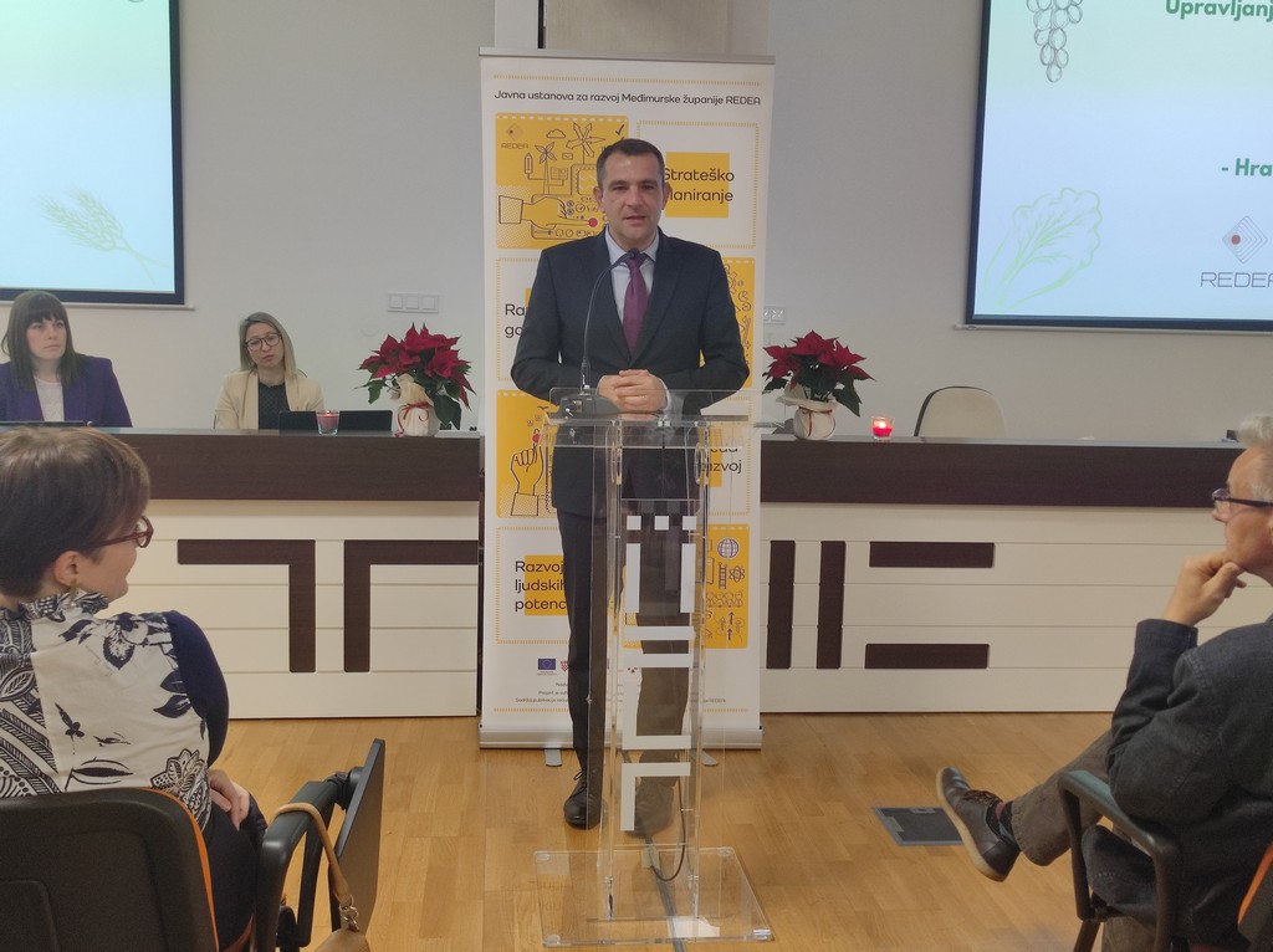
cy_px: 476
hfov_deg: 69.4
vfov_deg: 54.8
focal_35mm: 25
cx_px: 636
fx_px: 919
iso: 286
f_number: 1.79
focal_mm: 4.7
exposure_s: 1/33
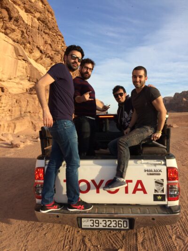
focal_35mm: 30
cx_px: 94
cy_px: 126
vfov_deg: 60.0
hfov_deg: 46.8
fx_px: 217
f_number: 2.2
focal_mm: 4.12
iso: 32
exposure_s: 1/912
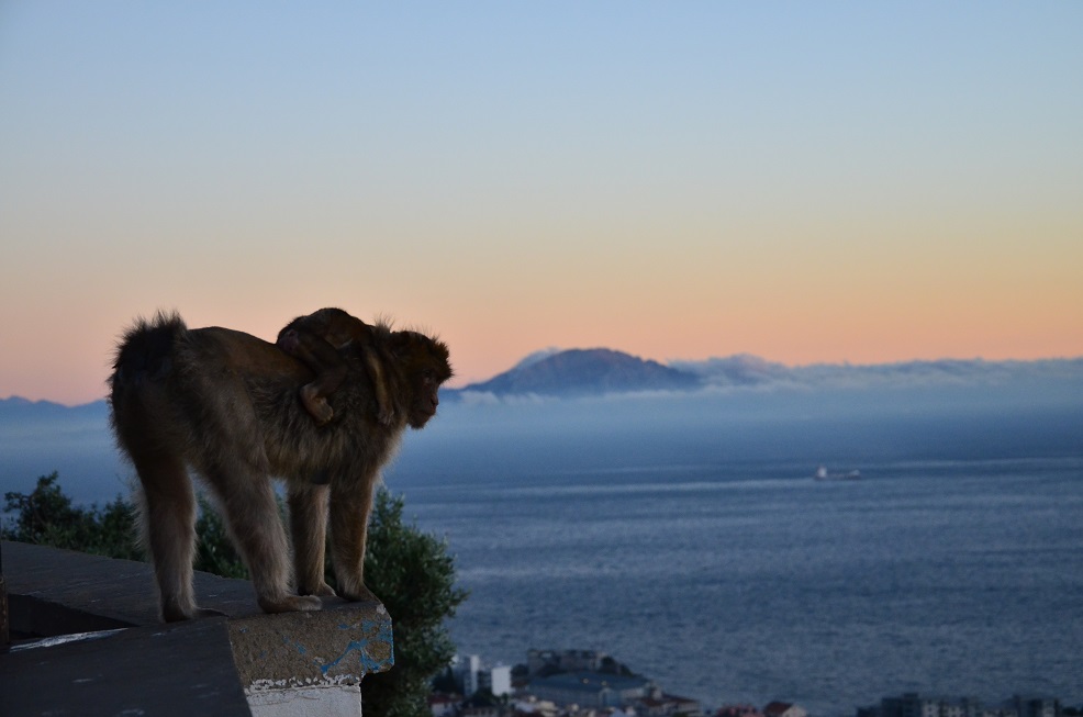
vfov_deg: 18.8
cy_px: 358
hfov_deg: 28.1
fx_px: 2161
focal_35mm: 72
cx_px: 542
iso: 800
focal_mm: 48
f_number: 4.8
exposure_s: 1/160
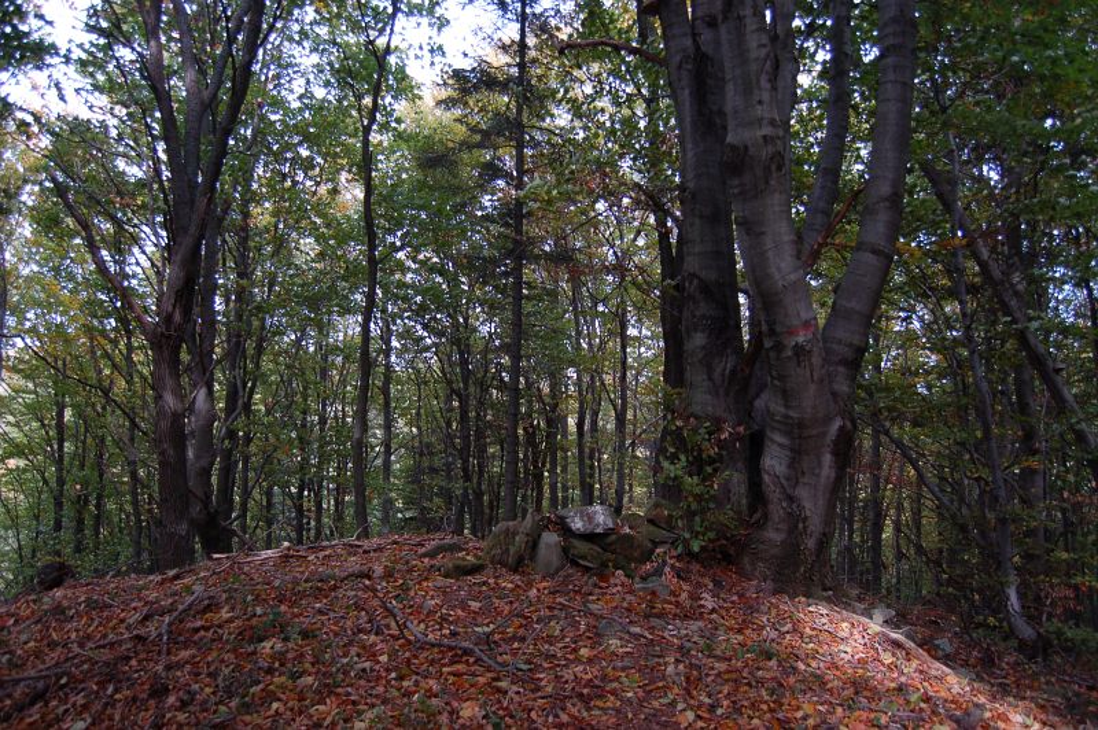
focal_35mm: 27
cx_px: 549
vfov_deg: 47.9
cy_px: 365
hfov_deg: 67.4
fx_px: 823
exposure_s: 1/100
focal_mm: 18
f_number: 3.5
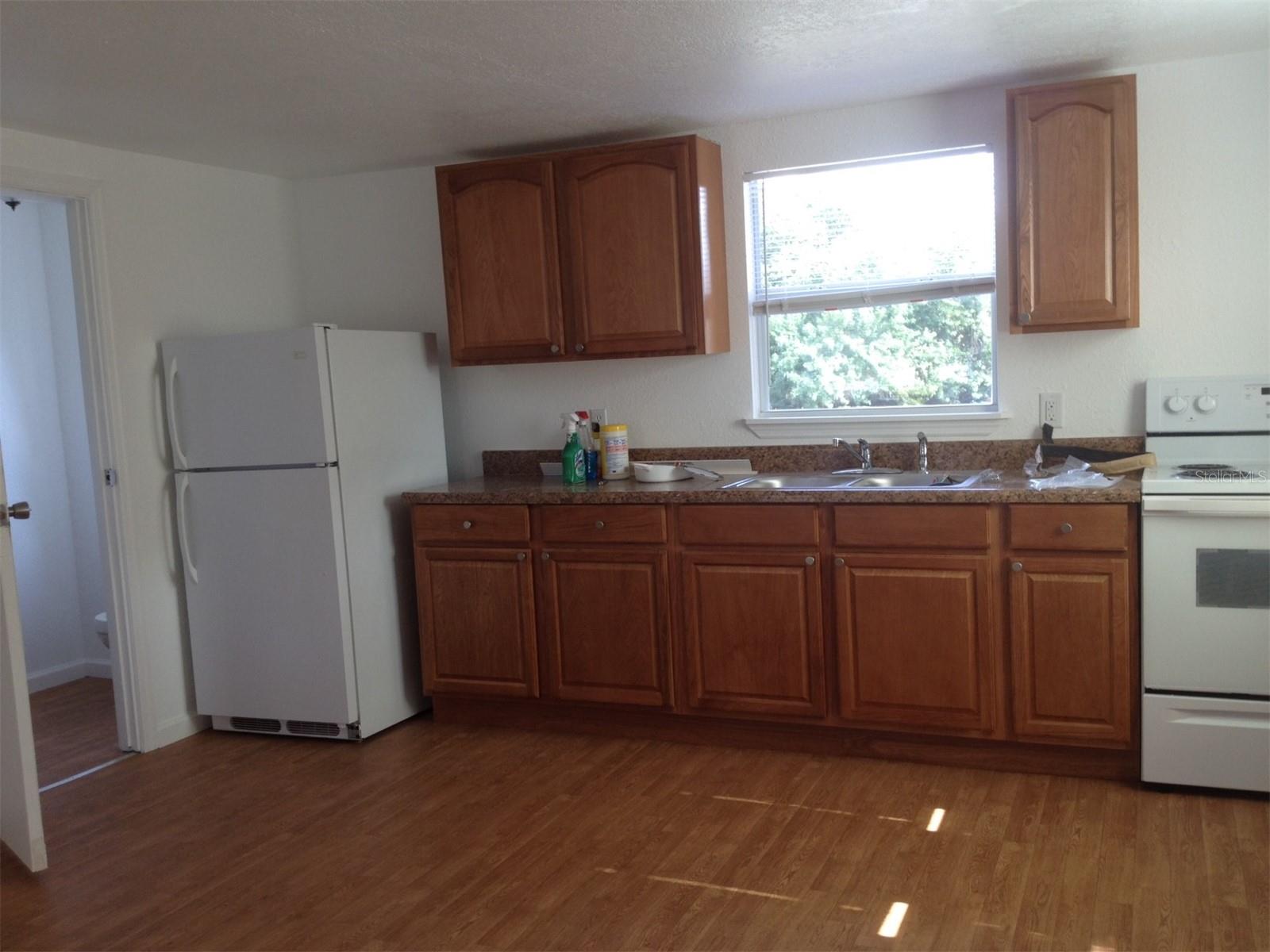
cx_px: 635
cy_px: 476
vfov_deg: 40.7
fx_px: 1284
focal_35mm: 35
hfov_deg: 52.6
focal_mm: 4.28
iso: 50
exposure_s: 1/60
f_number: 2.4
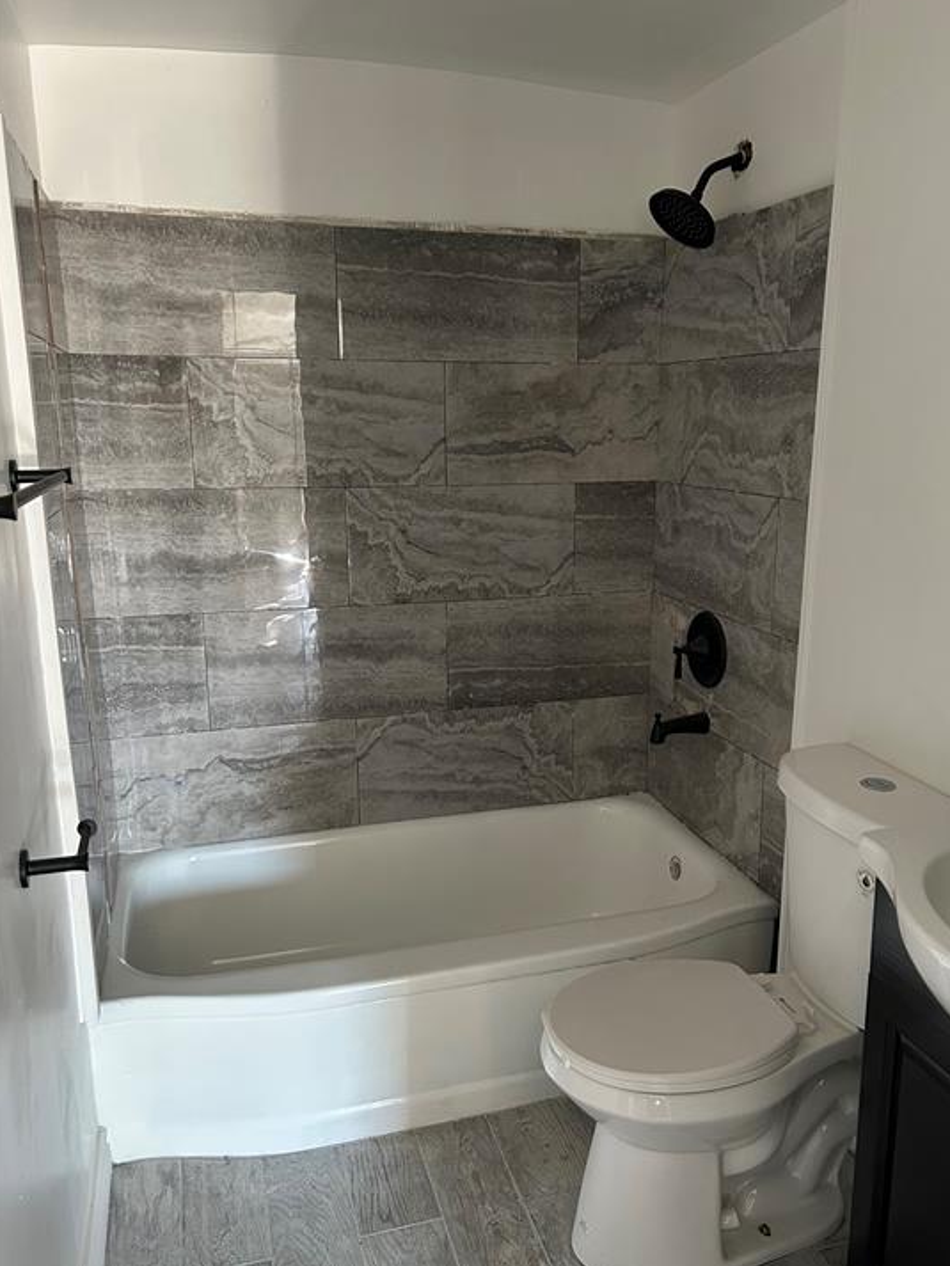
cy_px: 653
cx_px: 501
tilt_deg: -13.6
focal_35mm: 28
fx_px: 1024
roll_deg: +0.7
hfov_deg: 49.7
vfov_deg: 63.4
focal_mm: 5.7
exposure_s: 1/60
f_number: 1.5
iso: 320
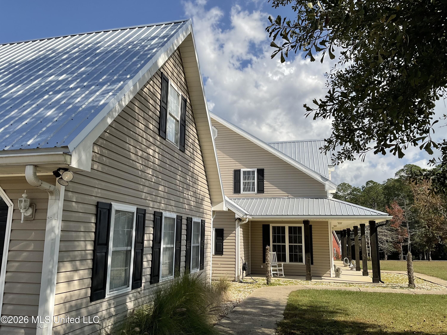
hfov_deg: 61.7
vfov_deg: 48.2
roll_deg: +0.2
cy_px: 168
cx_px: 224
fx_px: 374
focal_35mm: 29
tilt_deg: +11.6
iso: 16
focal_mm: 3
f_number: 1.8
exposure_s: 1/2427
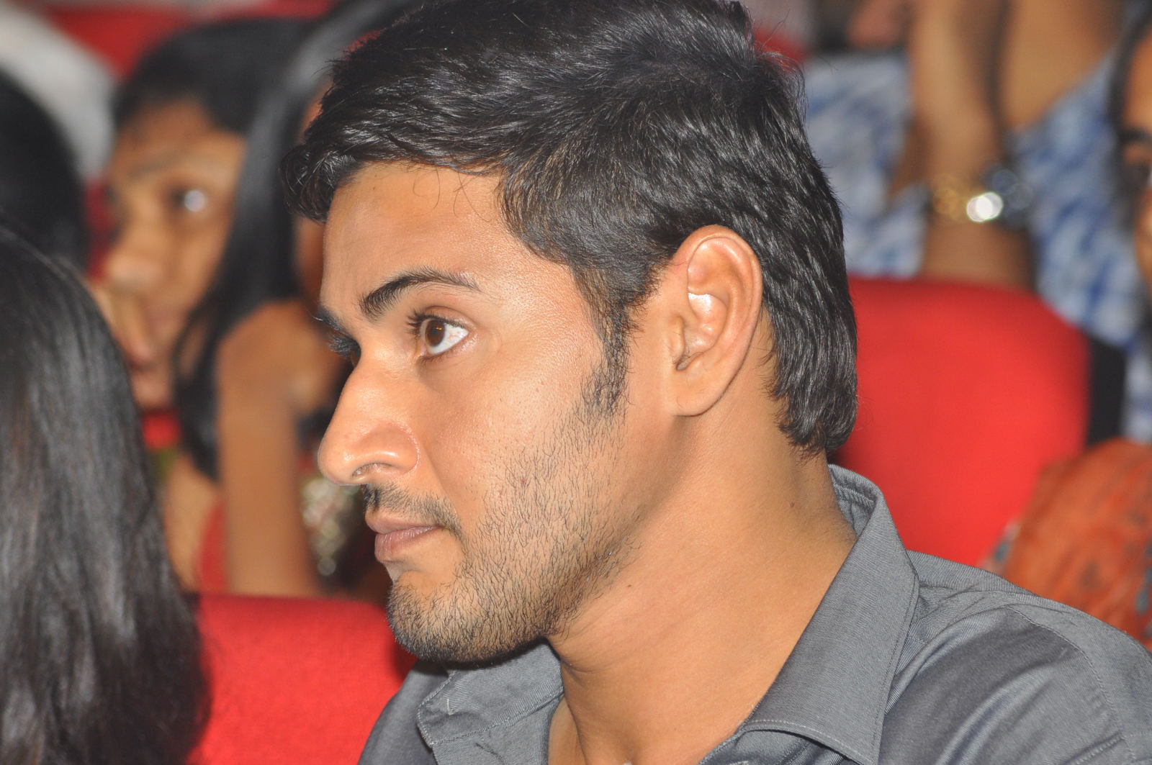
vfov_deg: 4.4
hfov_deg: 6.5
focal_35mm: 315
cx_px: 576
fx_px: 10069
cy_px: 382
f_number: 7.1
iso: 640
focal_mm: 210
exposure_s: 1/100
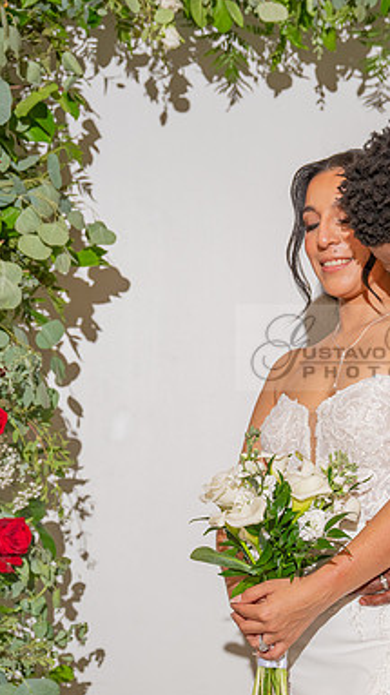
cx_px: 394
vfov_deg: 26.2
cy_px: 348
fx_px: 1491
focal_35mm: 81
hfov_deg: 14.6
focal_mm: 51
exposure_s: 1/200
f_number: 4
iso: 800
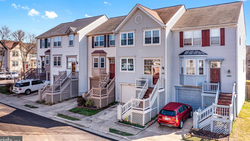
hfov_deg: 64.3
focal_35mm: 30
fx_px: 199
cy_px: 60
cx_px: 123
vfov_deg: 38.9
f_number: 4
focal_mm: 10.26
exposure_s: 1/100
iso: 100
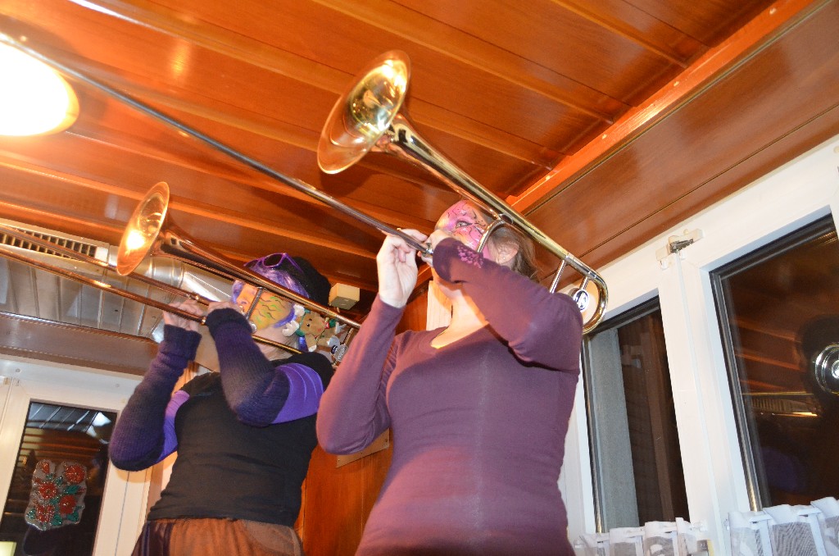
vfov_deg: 39.8
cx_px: 420
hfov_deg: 57.3
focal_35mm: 33
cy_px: 278
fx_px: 767
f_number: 3.8
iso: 2800
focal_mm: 22
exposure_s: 1/60
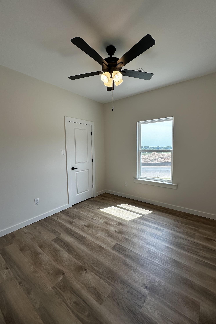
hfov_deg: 77.3
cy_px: 160
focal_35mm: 15
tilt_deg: -4.3
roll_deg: +1.9
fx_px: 135
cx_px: 114
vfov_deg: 100.4
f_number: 2.2
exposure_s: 1/249
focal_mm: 2.22
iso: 40
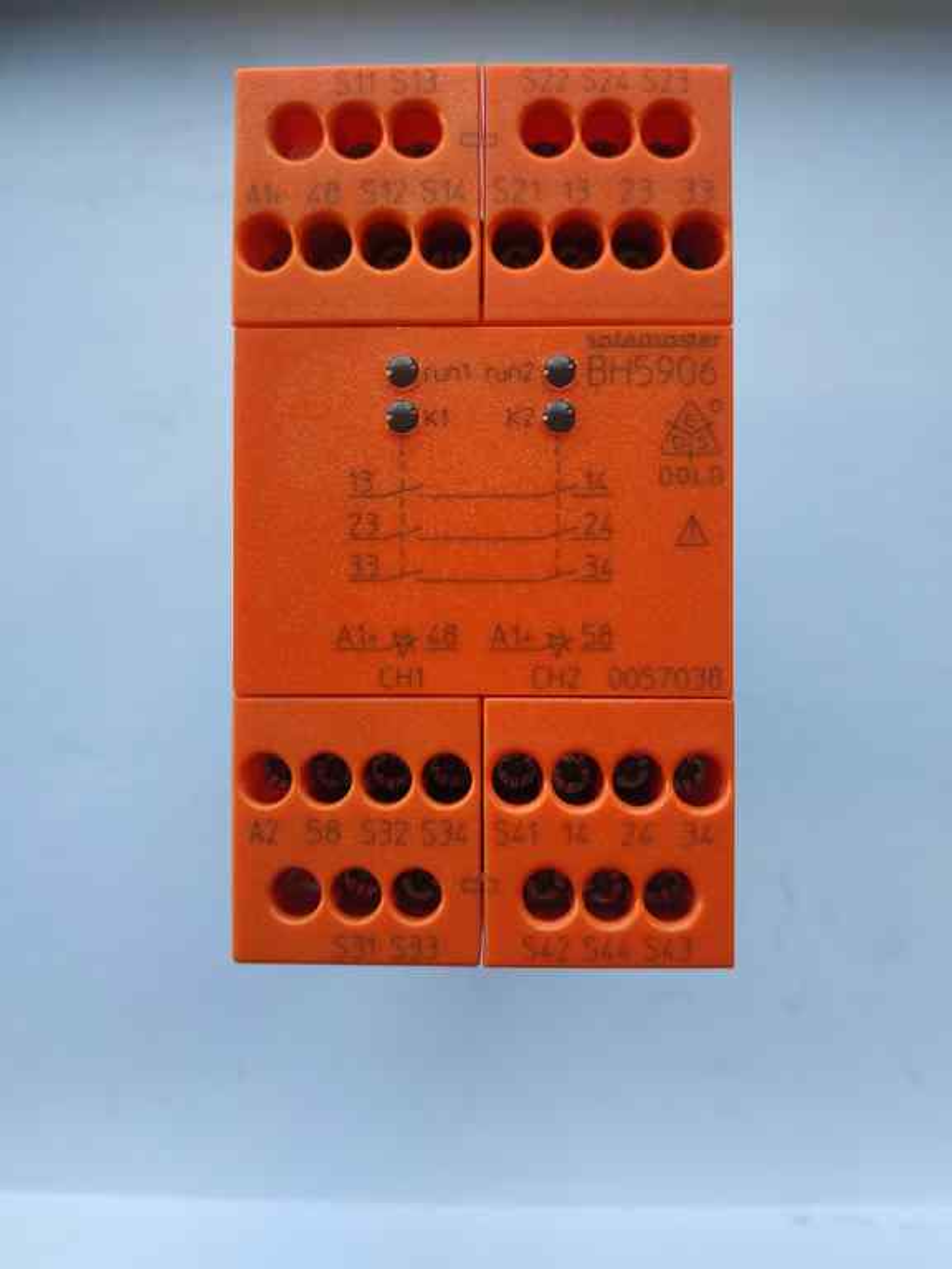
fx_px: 880
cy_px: 634
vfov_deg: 71.6
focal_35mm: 24
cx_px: 476
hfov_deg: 56.8
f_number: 1.9
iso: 160
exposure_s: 1/146
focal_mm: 3.94
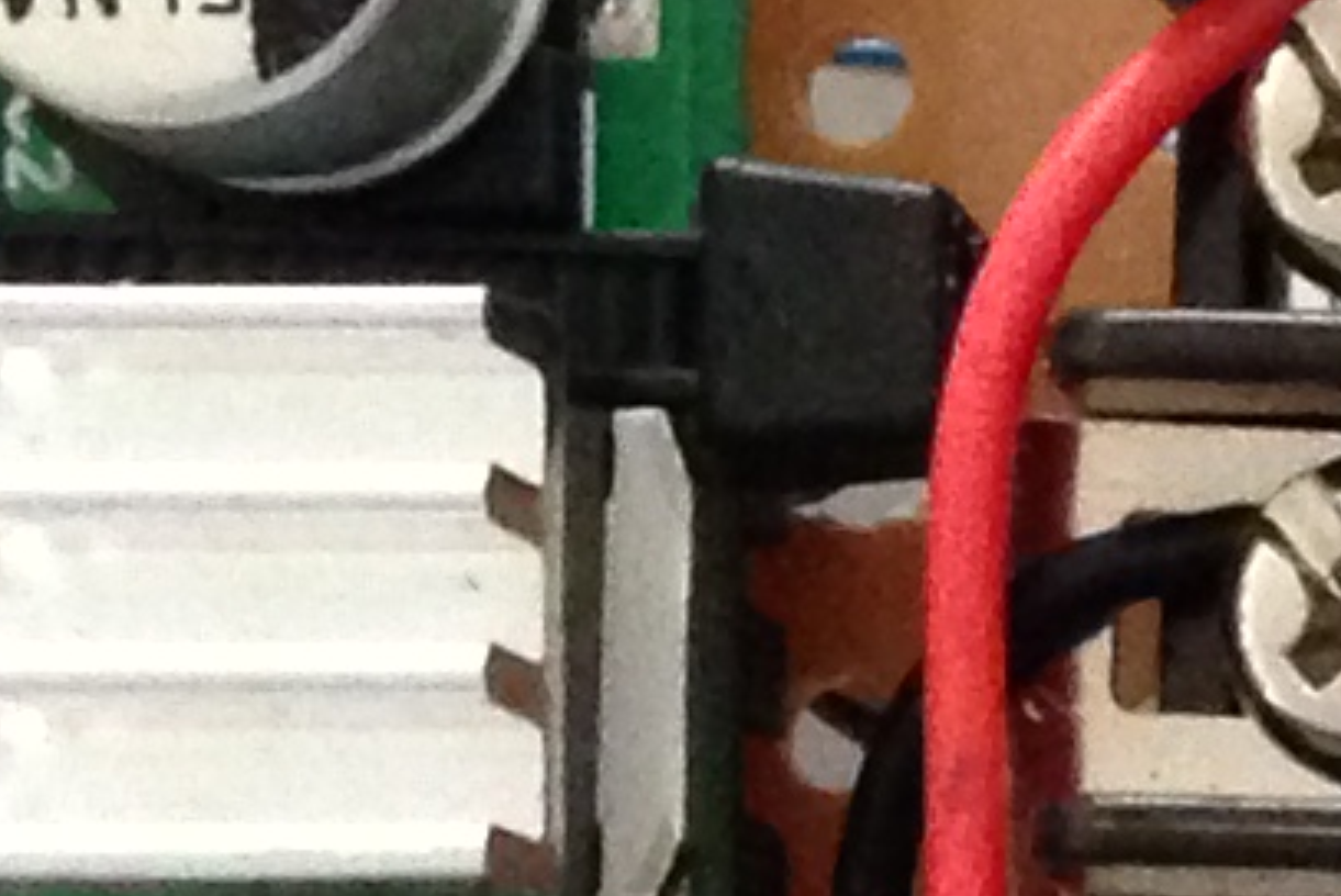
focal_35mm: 275
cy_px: 1640
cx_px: 3654
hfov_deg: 6.9
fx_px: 10251
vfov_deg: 4.9
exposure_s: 1/15
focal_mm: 4.12
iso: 500
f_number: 2.4
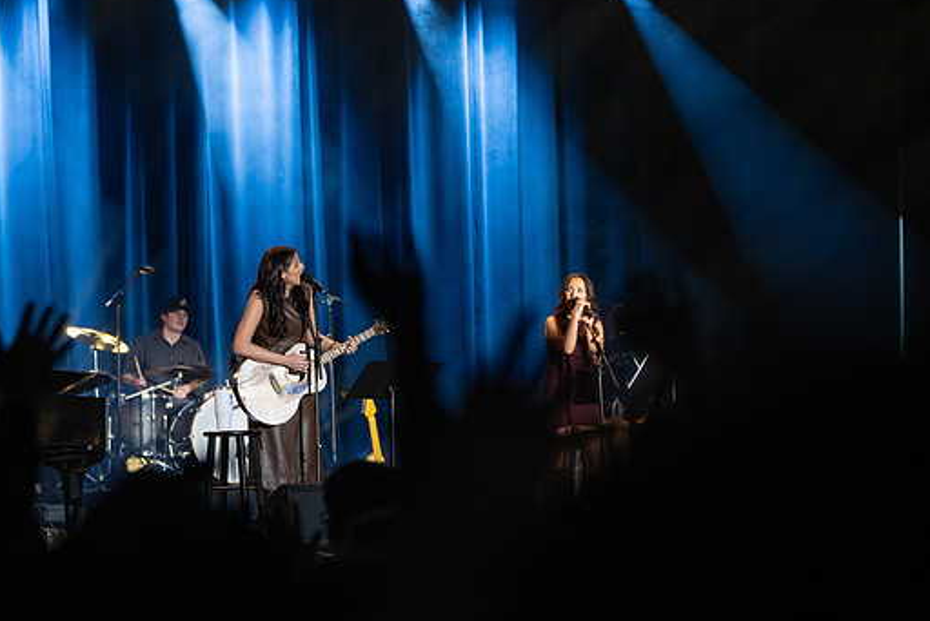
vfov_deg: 10.7
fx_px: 3308
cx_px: 474
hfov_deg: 16.0
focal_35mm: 128
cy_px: 370
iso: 1250
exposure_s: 1/250
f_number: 2.8
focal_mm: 100
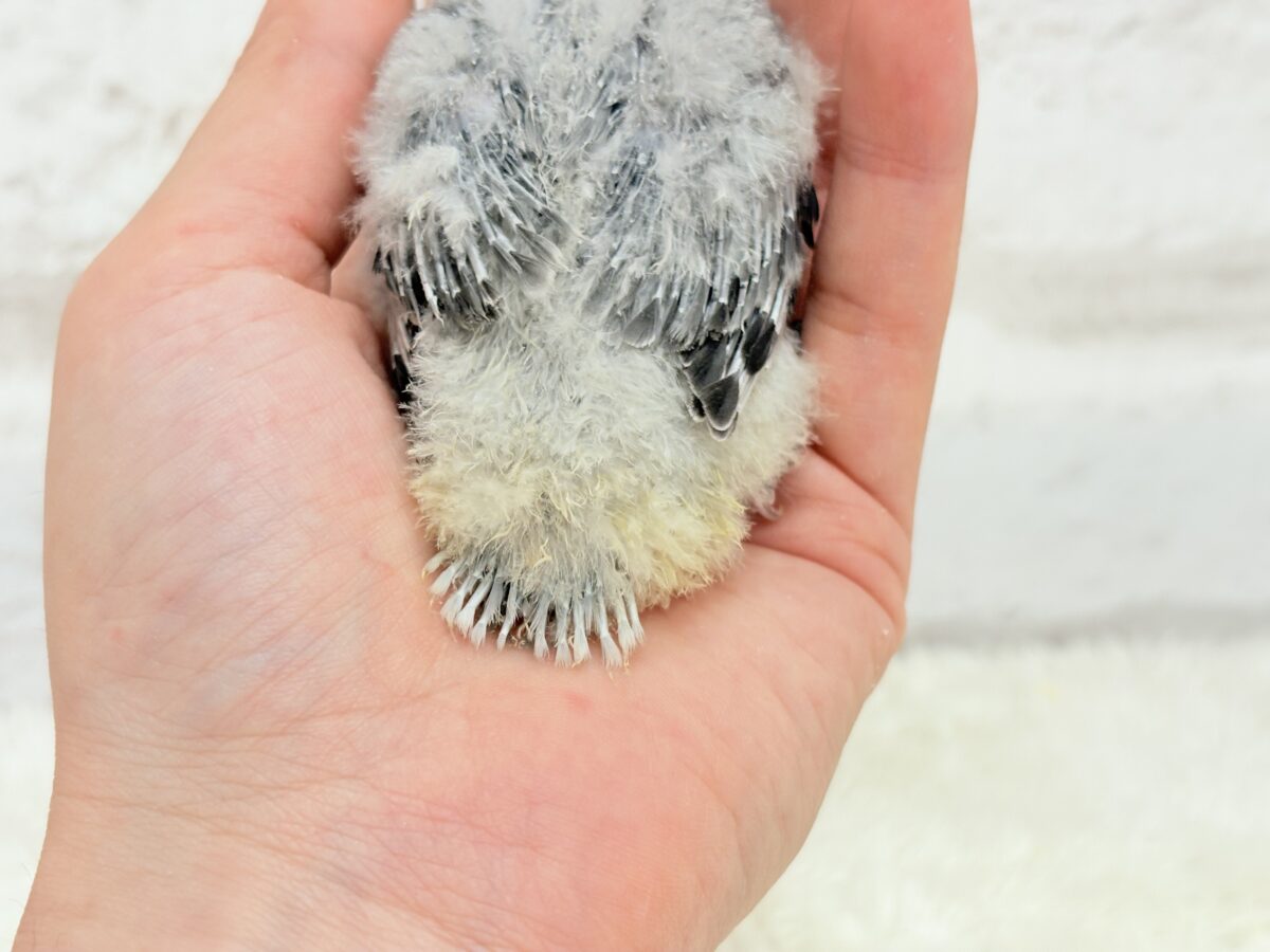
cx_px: 635
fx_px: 1908
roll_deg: +1.9
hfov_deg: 36.8
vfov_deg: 28.0
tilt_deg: -21.6
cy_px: 476
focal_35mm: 52
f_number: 1.6
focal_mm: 5.96
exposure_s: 1/50
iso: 50
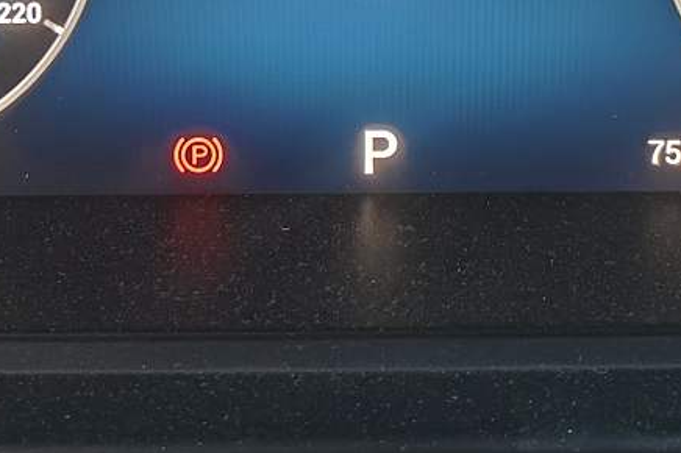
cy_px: -33
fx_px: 2117
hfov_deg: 18.3
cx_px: 298
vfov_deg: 12.0
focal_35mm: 112
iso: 804
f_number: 1.88
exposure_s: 1/33.3
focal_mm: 5.56
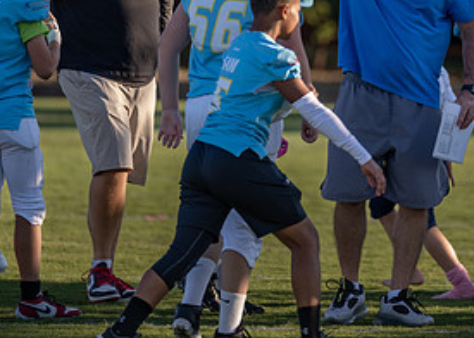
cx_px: 386
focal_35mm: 519
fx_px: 6982
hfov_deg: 3.9
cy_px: 29
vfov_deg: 2.8
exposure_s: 1/800
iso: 100
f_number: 2.8
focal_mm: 200
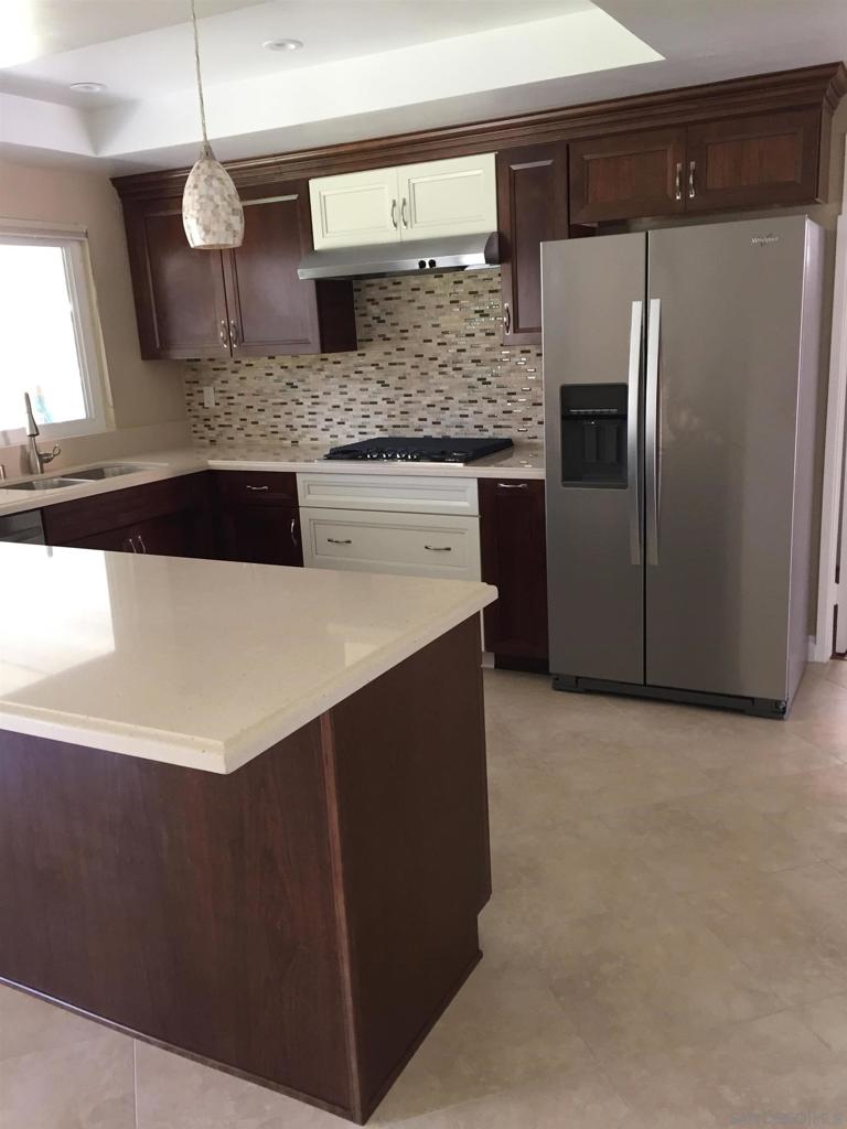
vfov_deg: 61.7
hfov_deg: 48.2
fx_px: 946
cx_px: 424
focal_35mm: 29
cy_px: 564
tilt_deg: -14.0
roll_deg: +2.2
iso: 80
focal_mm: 4.15
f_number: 2.2
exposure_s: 1/30
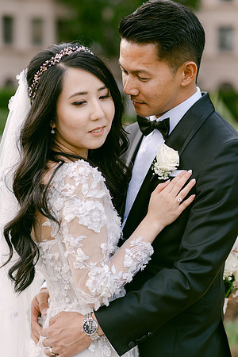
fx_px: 843
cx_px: 119
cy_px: 178
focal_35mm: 85
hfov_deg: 16.1
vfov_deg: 23.9
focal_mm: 85
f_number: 2.8
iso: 100
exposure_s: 1/320
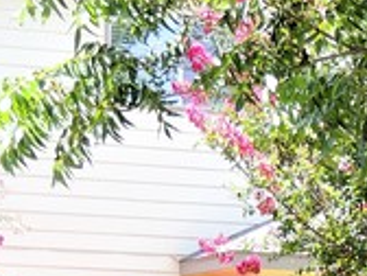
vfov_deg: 8.0
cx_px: 581
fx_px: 1898
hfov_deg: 10.6
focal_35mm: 179
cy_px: 515
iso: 100
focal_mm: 8.3
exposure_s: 1/125
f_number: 3.5
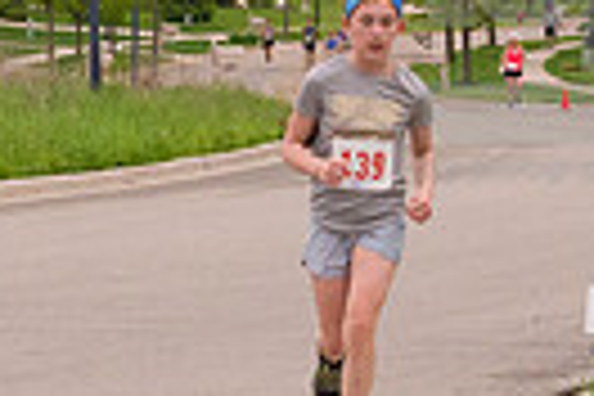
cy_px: 25
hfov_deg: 6.7
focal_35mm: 308
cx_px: 562
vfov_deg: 4.5
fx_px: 5082
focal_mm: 70
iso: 4000
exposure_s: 1/1250
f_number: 11
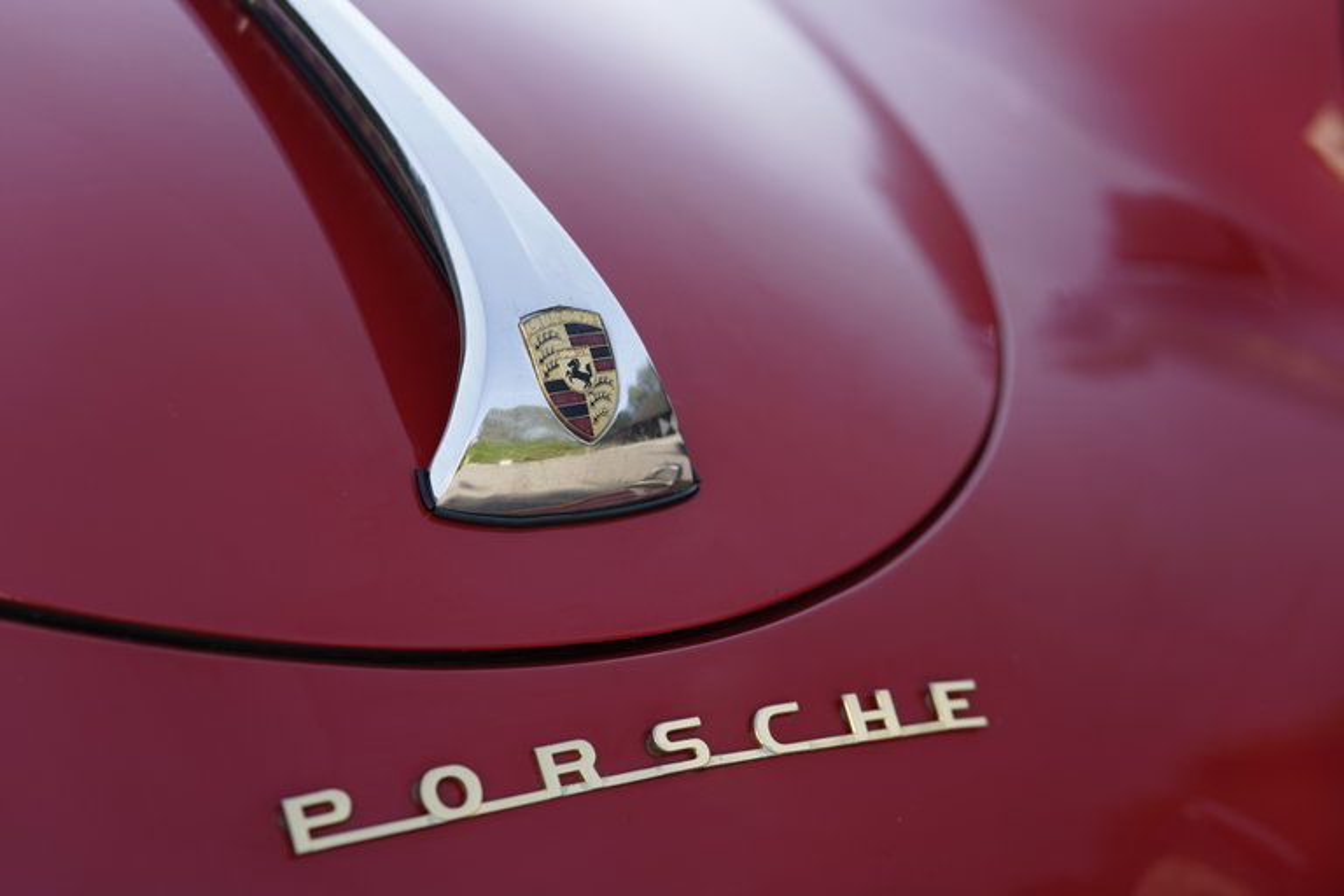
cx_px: 672
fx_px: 3173
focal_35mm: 85
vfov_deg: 16.1
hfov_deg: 23.9
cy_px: 448
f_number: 4
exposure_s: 1/500
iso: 400
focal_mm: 85
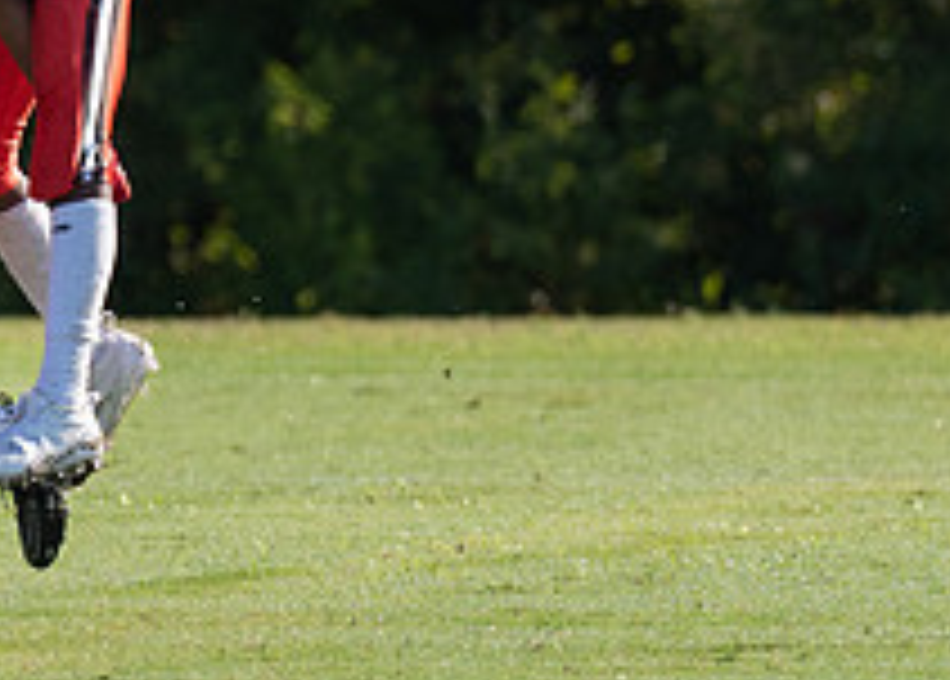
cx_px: -216
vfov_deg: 1.3
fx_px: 28969
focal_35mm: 1073
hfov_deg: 1.9
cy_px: -50
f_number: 2.8
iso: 160
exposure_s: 1/3200
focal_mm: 200
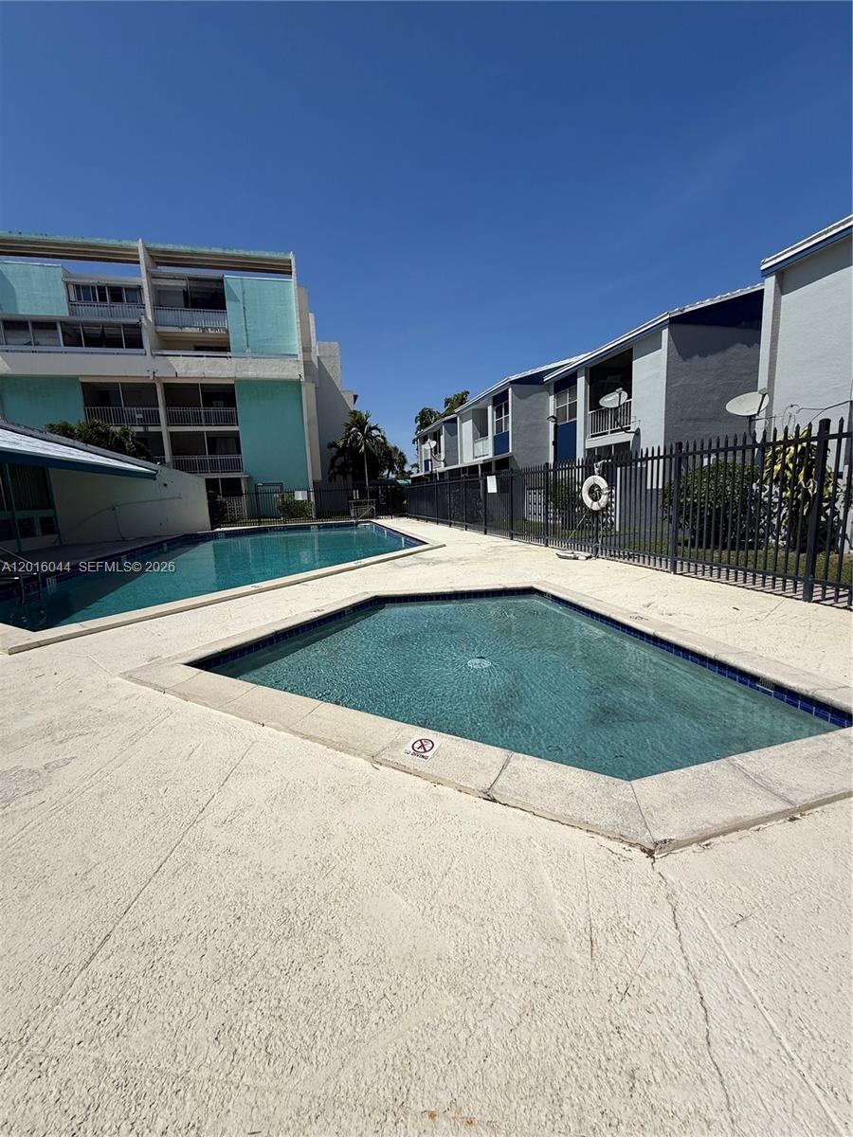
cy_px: 568
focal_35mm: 14
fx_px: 460
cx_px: 426
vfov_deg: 102.1
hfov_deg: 85.7
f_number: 2.2
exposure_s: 1/6173
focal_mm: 2.22
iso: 50
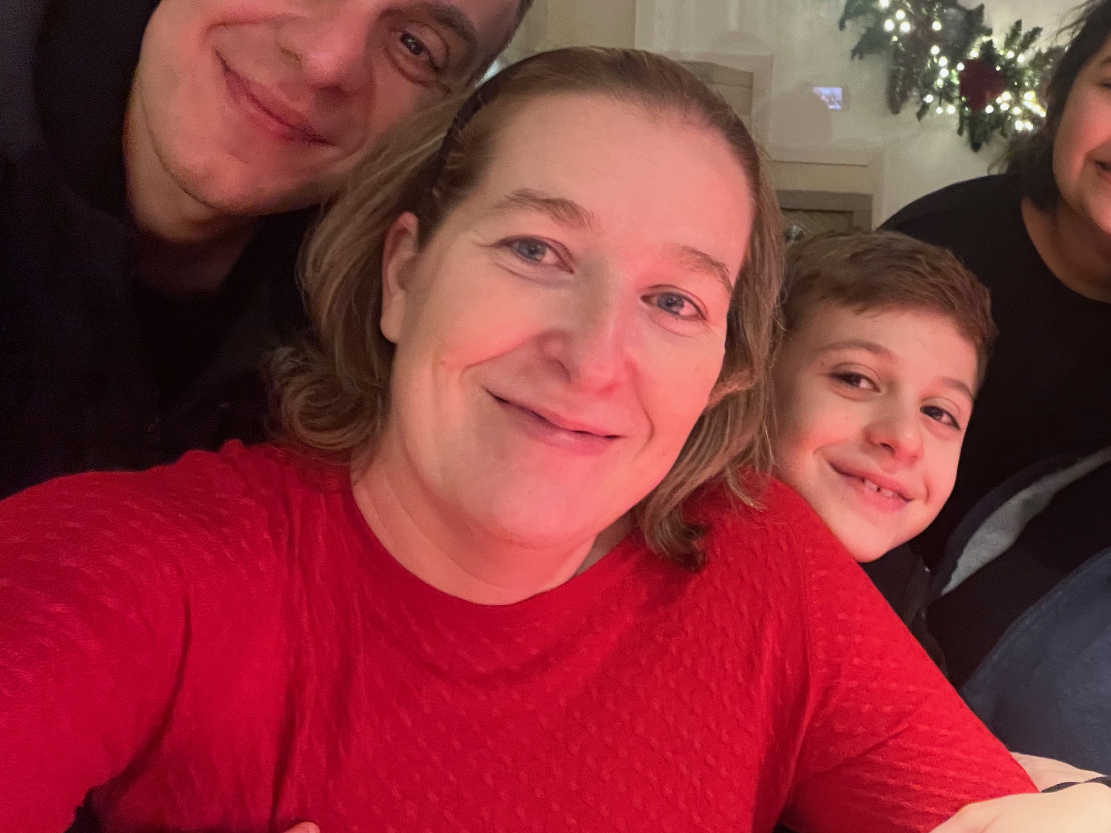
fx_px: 1155
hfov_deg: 49.0
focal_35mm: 36
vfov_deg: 39.0
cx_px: 851
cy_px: 250
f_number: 2.2
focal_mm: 2.71
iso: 640
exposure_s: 1/25
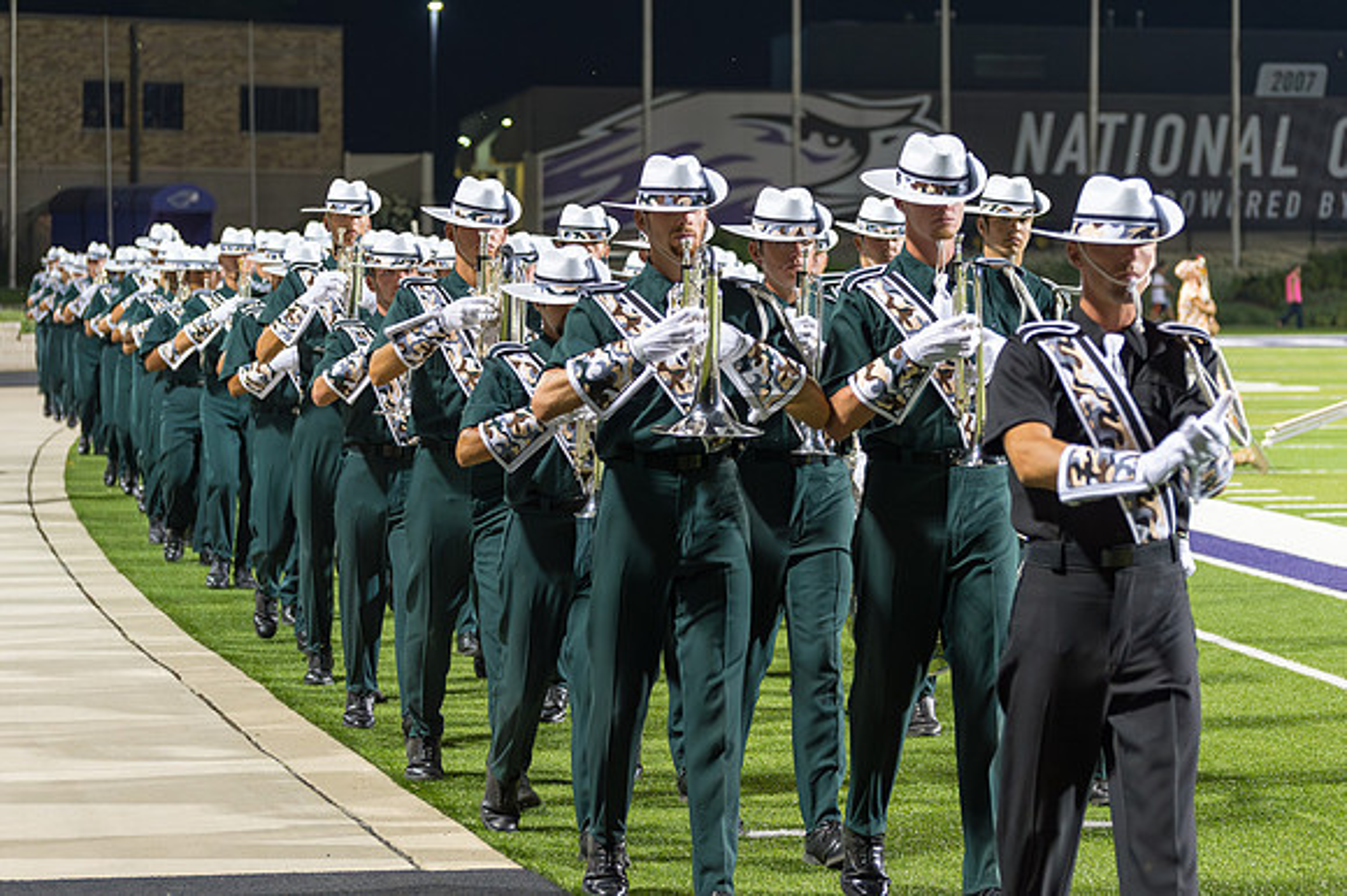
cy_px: 394
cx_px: 680
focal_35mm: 108
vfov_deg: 12.7
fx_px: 4024
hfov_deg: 19.0
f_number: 4.5
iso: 4000
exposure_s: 1/160
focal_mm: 95
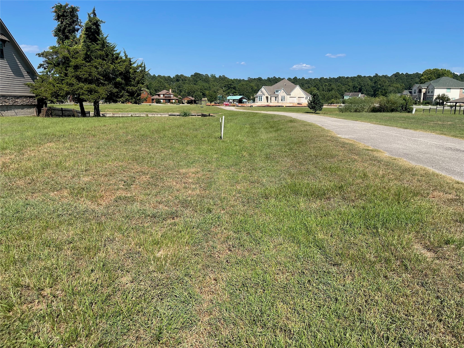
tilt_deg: -12.2
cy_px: 174
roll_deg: -1.4
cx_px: 232
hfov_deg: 69.4
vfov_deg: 54.9
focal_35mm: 25
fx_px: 335
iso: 32
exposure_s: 1/3344
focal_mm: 5.1
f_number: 1.6
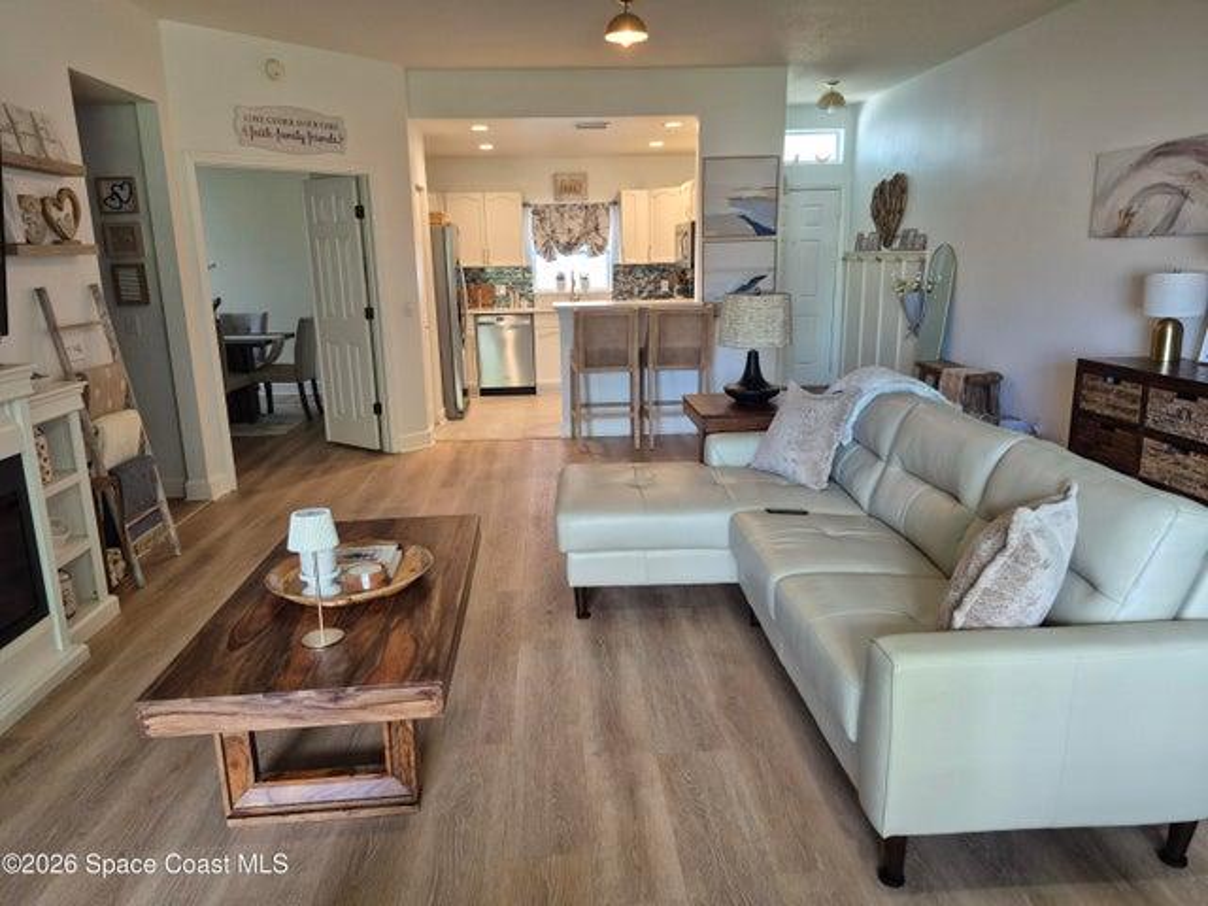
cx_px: 604
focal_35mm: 23
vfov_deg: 58.9
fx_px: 803
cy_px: 453
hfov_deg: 73.9
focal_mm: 5.4
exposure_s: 1/120
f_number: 1.8
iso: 400
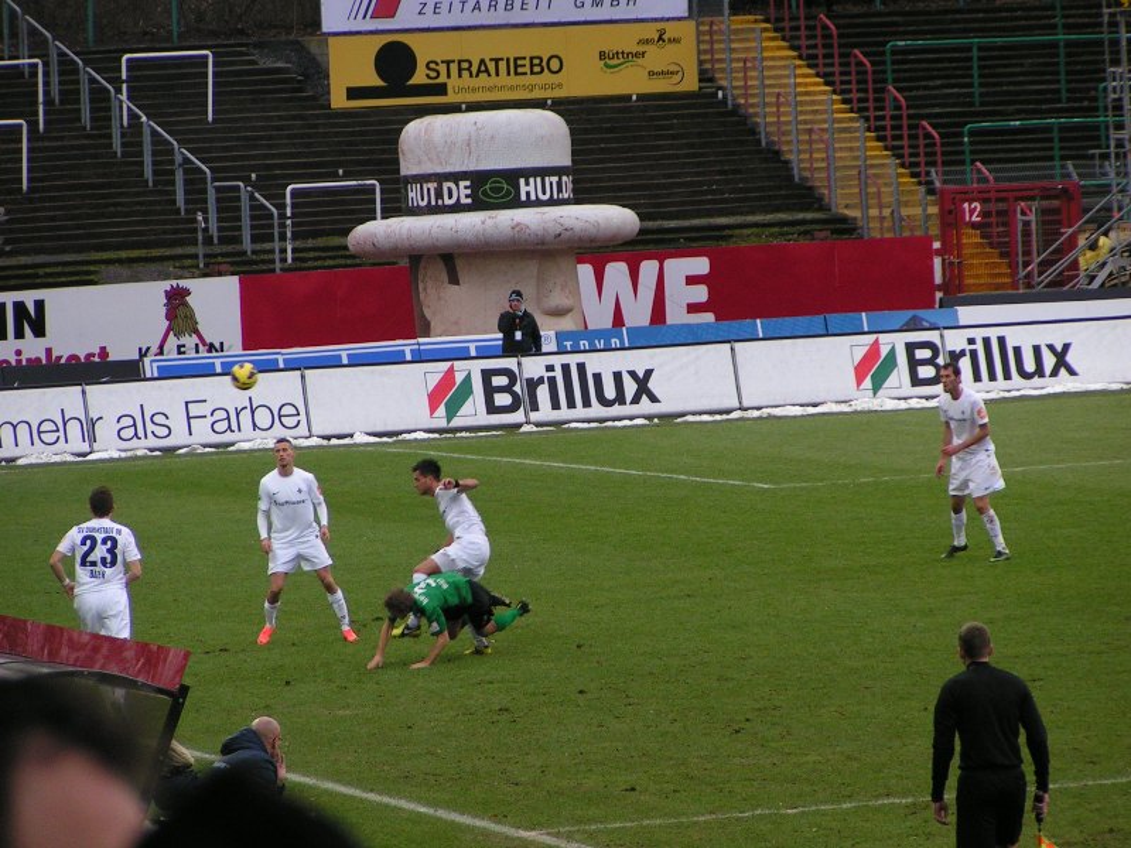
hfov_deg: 8.0
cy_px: 424
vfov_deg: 6.0
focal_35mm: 247
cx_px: 566
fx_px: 8070
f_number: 3.5
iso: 125
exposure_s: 1/250
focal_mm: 37.8
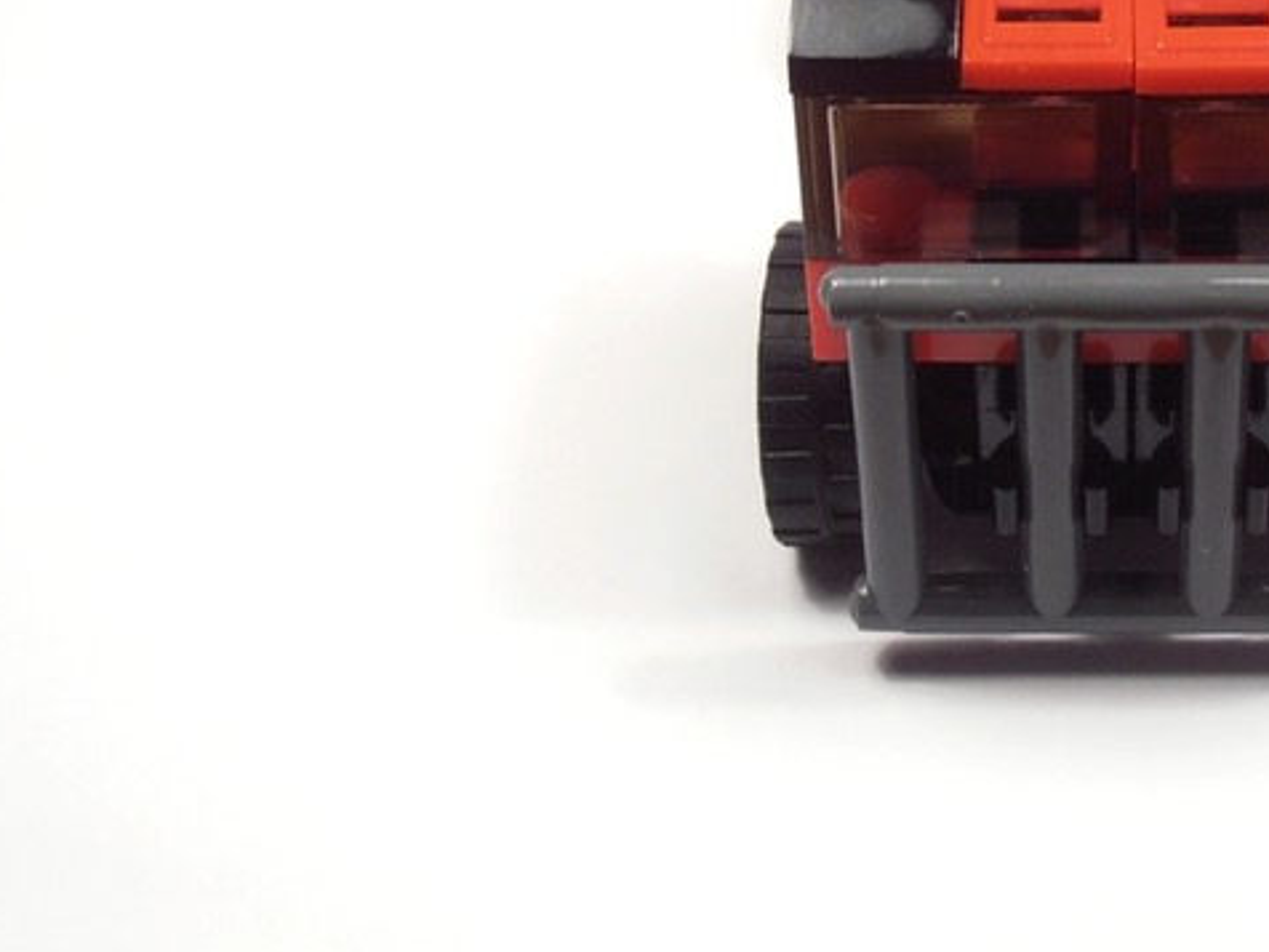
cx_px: 1120
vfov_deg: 20.6
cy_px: 127
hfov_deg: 26.9
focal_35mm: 70
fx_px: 2566
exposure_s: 1/60
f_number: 3.9
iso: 80
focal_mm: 6.61
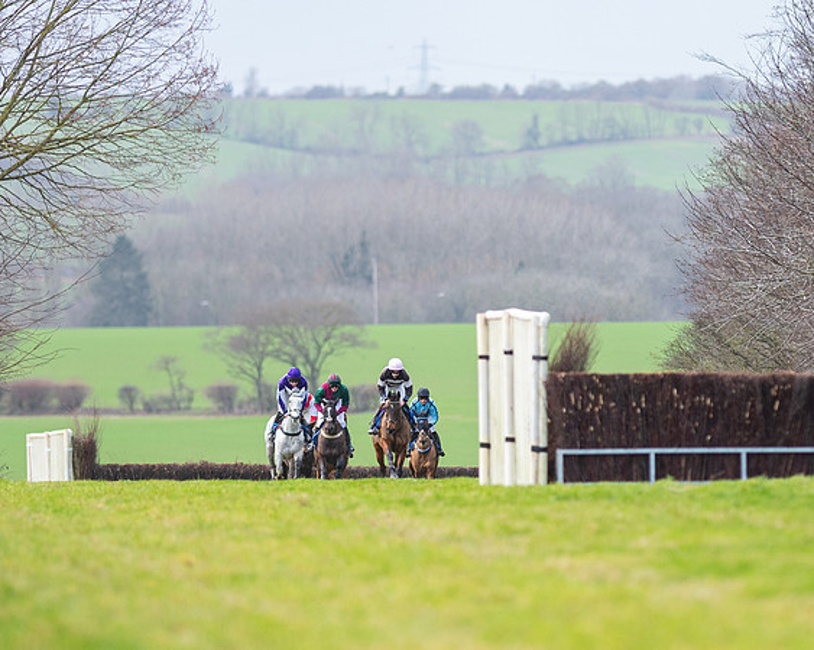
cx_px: 542
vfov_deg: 2.5
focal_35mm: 626
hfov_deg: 3.1
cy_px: 393
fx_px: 15079
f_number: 4
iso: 1000
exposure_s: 1/1250
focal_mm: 300
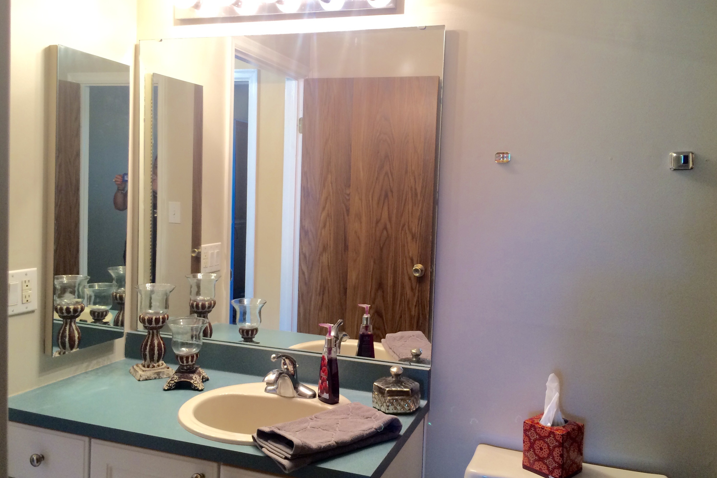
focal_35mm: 31
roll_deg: -1.8
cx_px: 365
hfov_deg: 60.3
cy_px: 224
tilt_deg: -2.0
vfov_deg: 42.3
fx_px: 617
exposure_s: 1/30
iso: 50
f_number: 2.2
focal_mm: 4.15
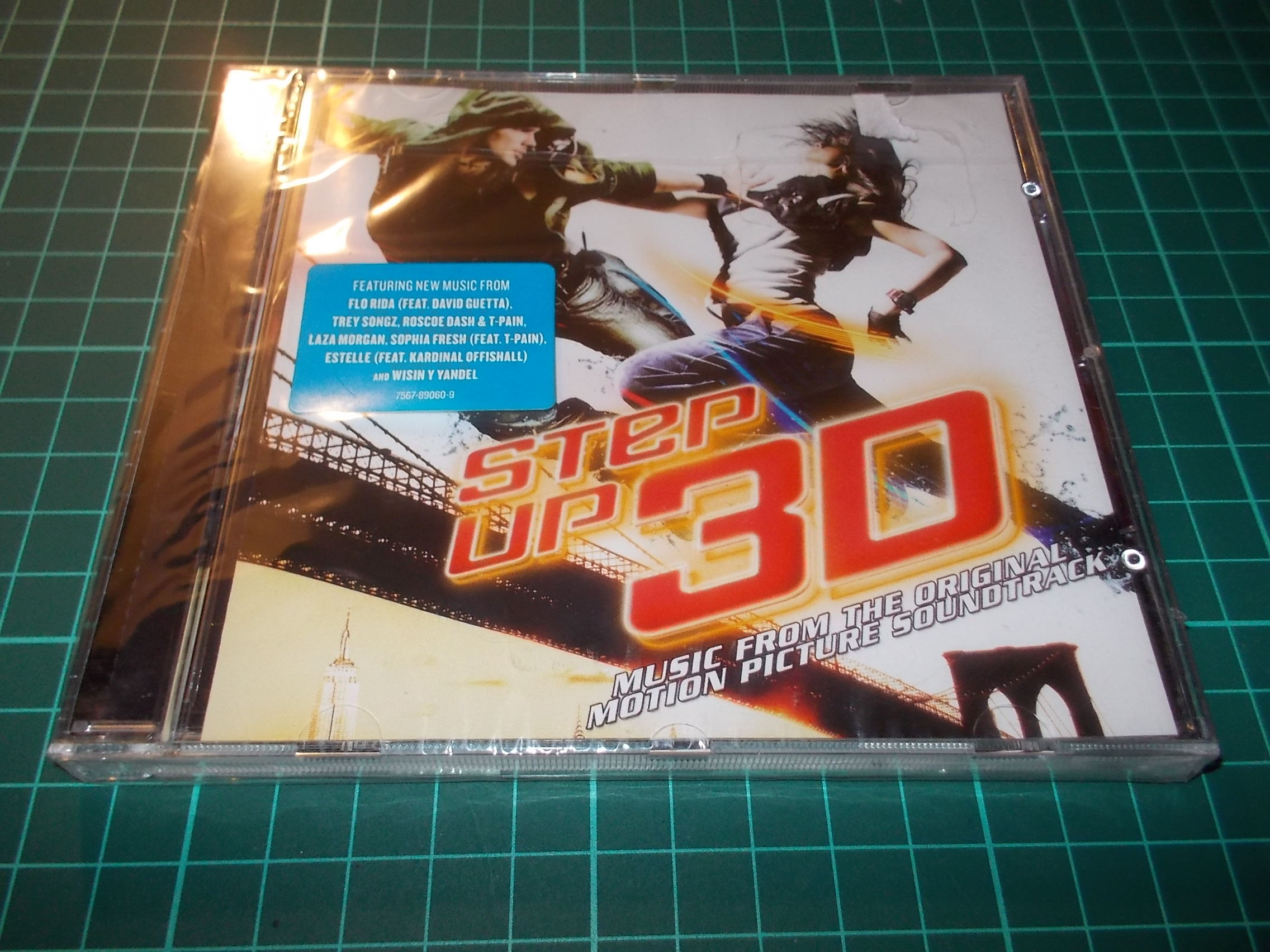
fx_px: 1064
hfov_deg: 61.7
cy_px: 476
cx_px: 635
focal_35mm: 29
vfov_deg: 48.2
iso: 200
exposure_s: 1/30
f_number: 3.3
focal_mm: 4.1
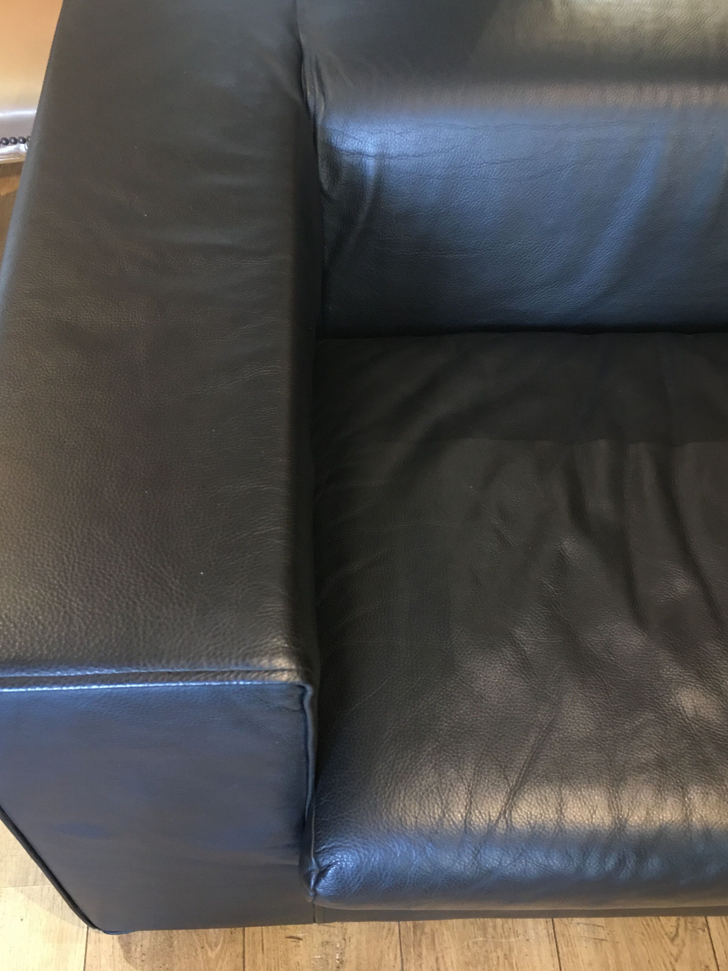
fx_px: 1038
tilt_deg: -54.8
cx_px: 350
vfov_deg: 50.1
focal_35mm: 37
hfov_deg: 38.7
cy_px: 535
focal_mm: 4.15
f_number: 2.2
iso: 125
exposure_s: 1/17
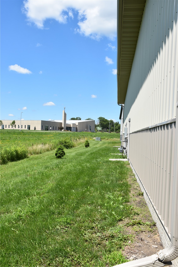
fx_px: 267
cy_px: 134
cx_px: 89
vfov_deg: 53.1
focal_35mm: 36
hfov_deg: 36.9
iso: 200
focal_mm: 24
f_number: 10
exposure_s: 1/400
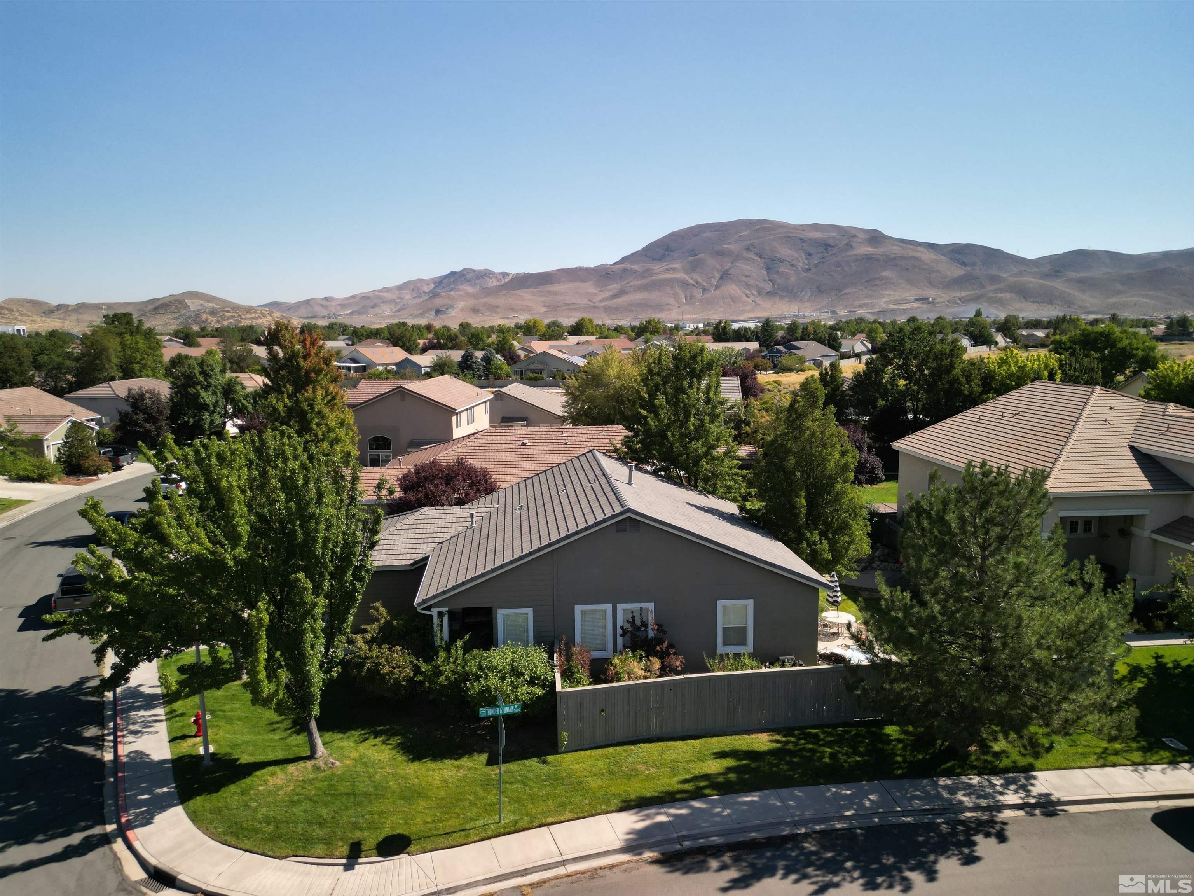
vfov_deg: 56.8
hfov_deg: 71.6
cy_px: 448
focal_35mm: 24
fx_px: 828
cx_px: 597
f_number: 1.7
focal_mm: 6.72
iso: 100
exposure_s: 1/125
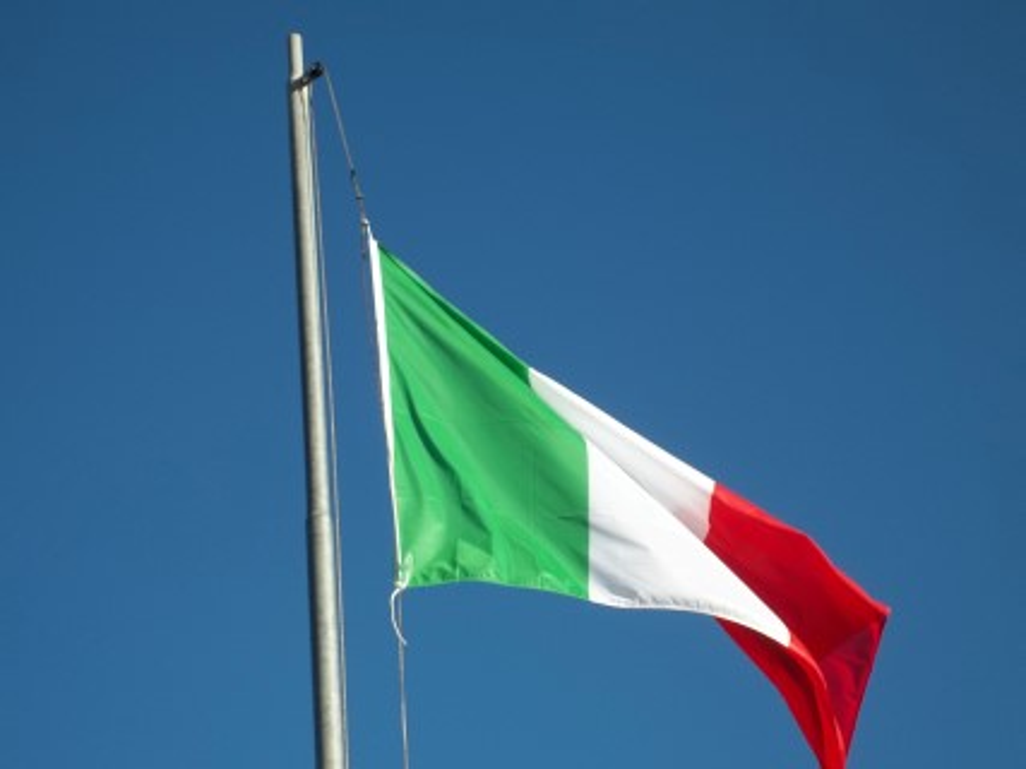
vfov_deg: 13.7
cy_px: 384
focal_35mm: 108
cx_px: 513
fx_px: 3200
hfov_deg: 18.2
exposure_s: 1/250
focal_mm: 19.5
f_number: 5.6
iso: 64
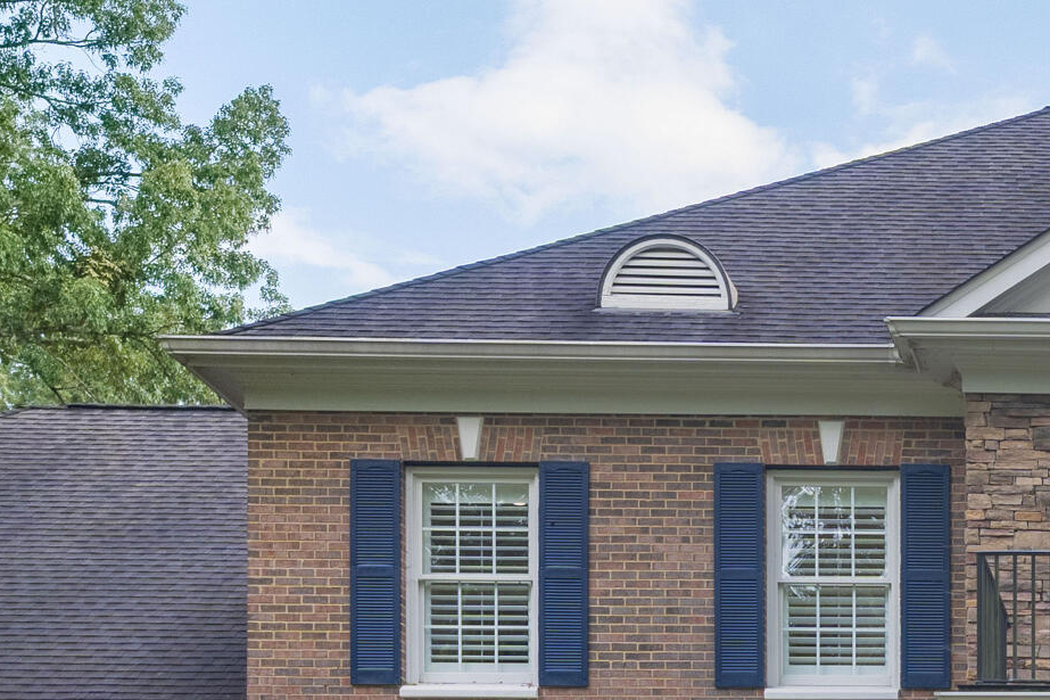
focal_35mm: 78
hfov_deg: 23.3
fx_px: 2274
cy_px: 938
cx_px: 1337
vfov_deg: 16.4
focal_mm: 24
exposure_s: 1/40
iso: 320
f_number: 7.1
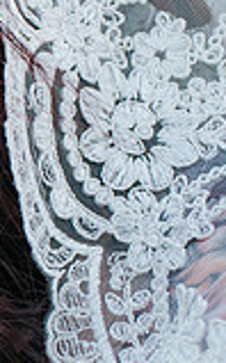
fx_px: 1285
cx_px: -368
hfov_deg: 8.8
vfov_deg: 16.0
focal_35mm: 130
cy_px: 292
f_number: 3.5
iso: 280
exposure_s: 1/640
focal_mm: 35
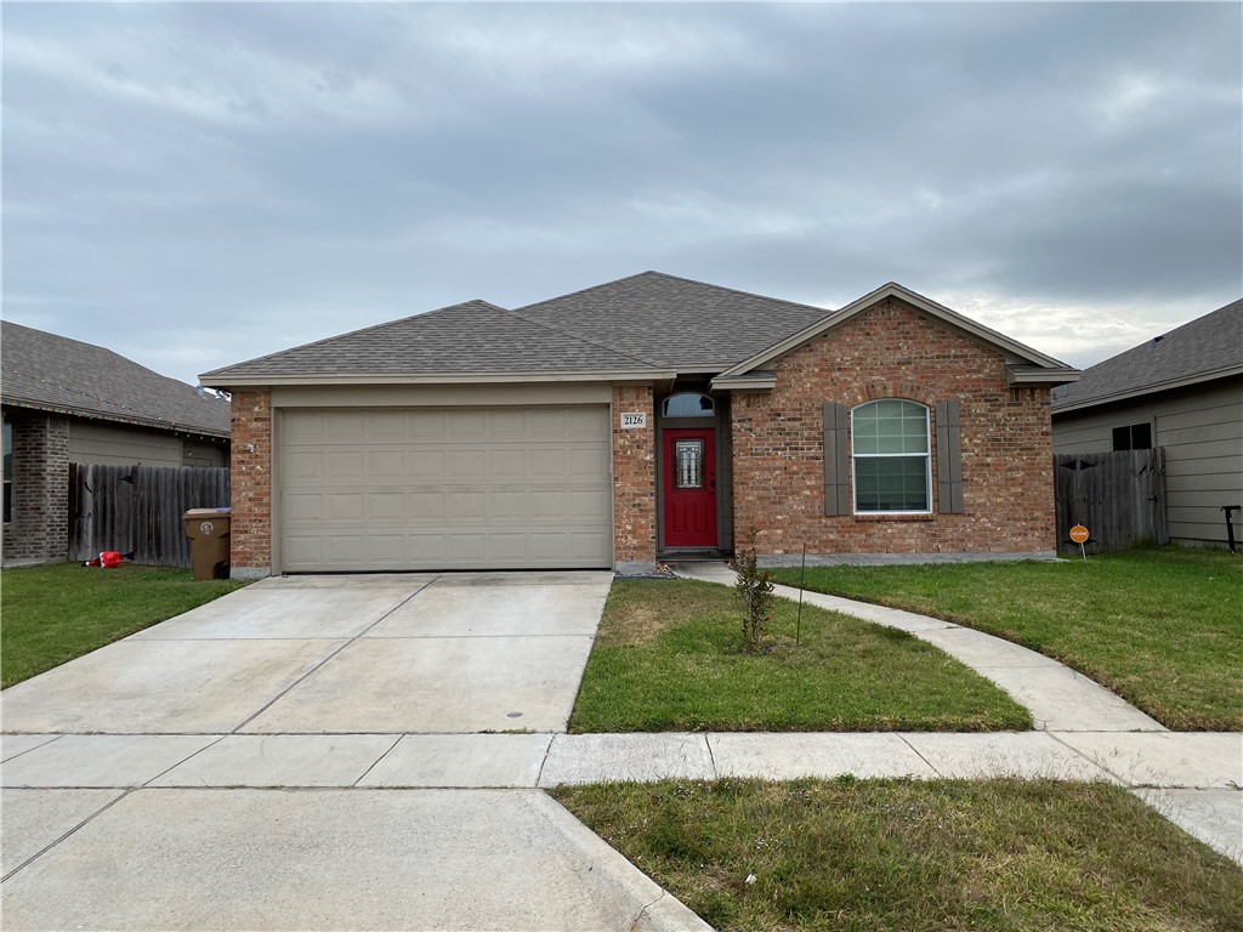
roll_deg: +0.7
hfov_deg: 67.3
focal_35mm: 26
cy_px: 466
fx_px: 934
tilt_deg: +1.8
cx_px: 622
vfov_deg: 53.1
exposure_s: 1/2222
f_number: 1.8
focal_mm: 4.25
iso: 32
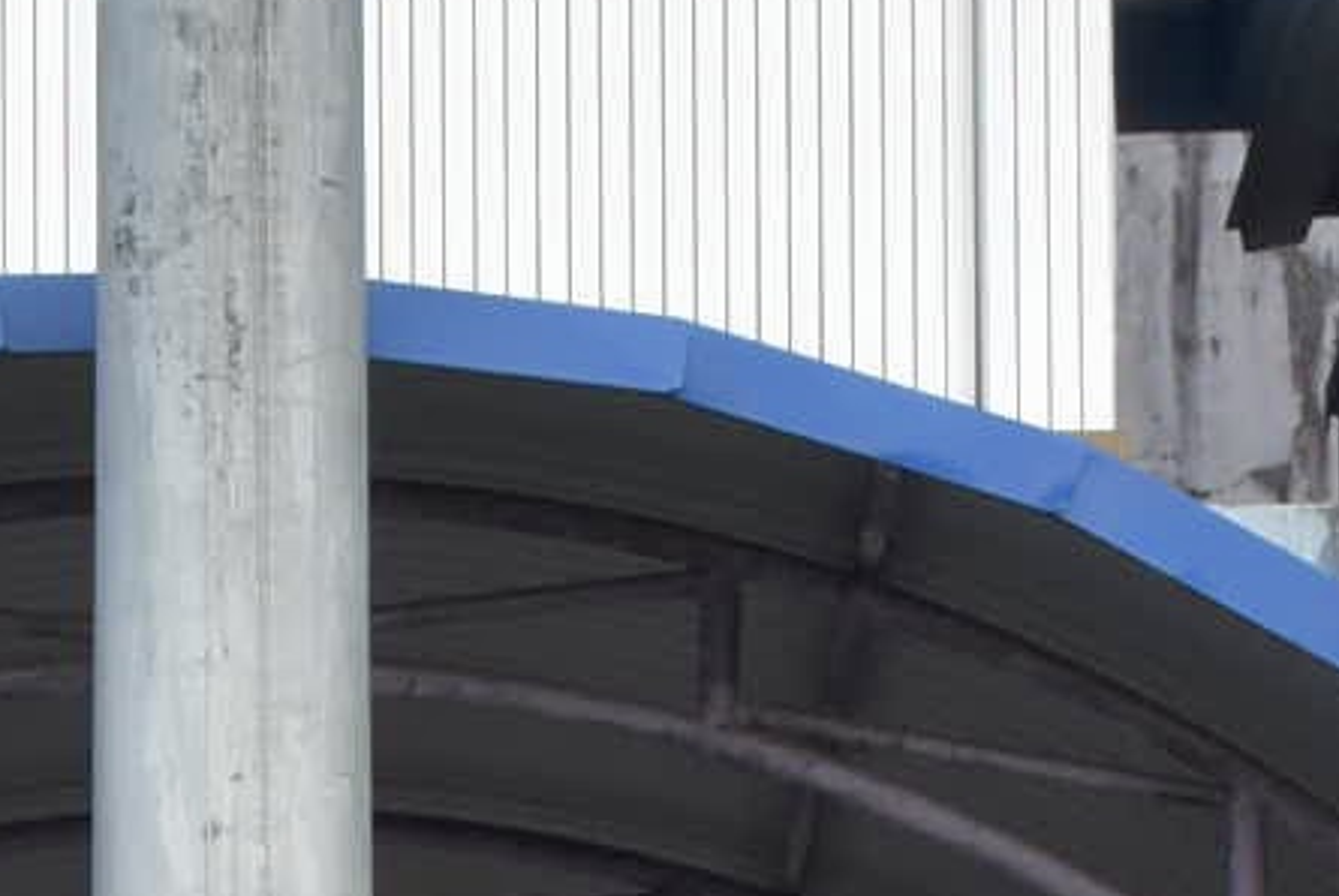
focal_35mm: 242
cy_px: 2144
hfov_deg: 8.5
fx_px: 9013
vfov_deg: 5.5
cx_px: 421
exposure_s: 1/500
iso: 1000
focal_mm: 24
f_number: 11
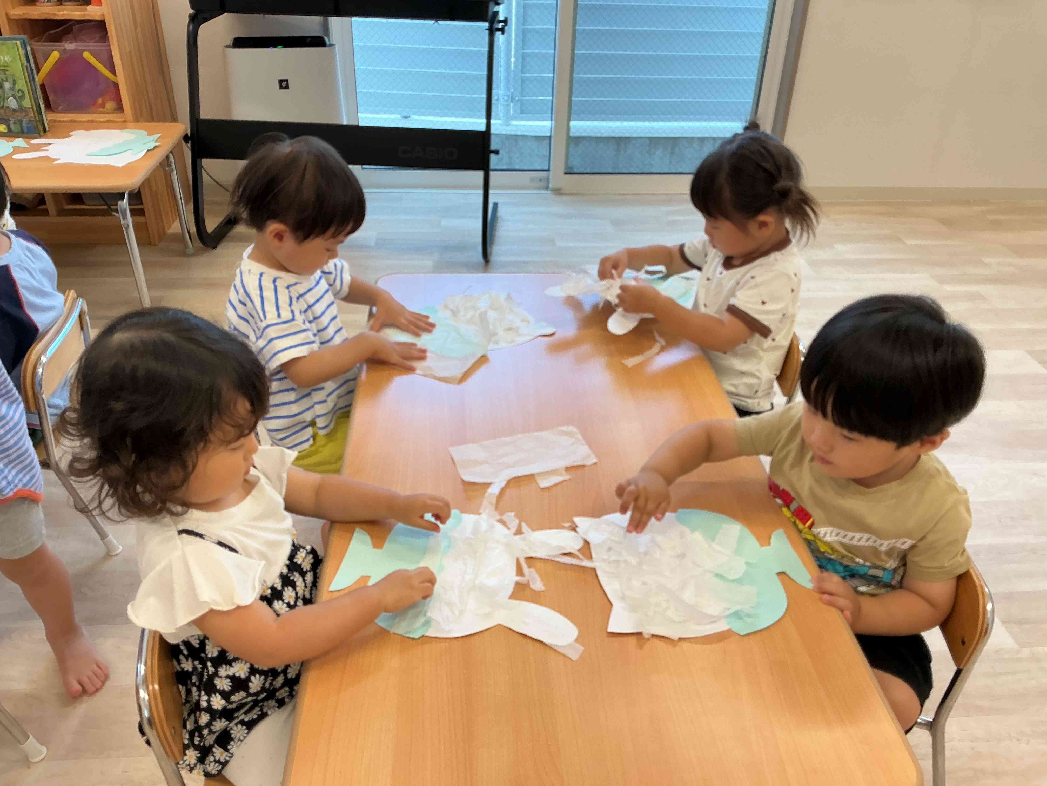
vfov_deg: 48.2
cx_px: 524
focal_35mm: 29
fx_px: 877
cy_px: 393
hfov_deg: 61.7
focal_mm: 3
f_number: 1.8
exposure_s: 1/120
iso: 40
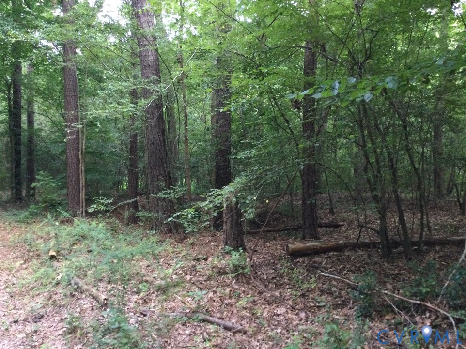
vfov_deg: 42.9
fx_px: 444
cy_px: 164
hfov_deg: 55.4
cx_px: 228
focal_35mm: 33
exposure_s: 1/20
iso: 200
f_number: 2.4
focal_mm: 3.3
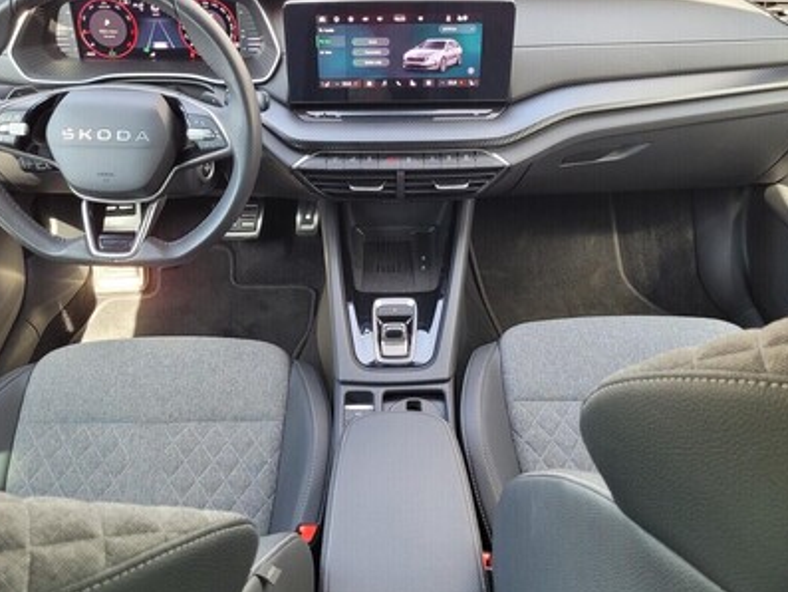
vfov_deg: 39.7
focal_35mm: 36
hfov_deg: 51.3
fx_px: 820
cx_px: 393
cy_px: 313
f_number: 1.8
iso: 125
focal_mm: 5.4
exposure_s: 1/100
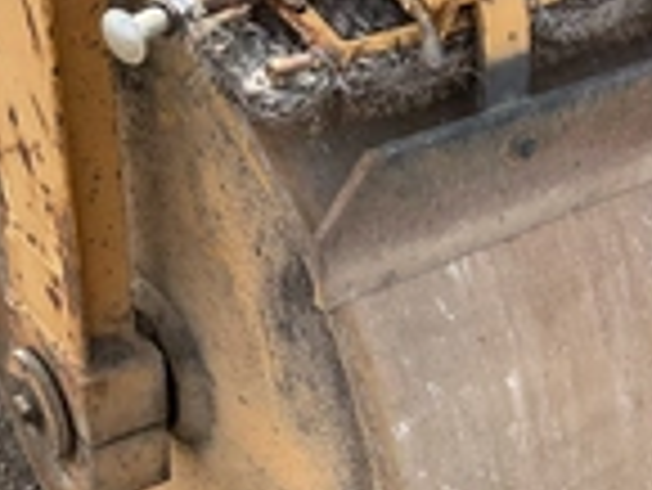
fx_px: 1508
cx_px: 585
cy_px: 382
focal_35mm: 80
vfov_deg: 18.3
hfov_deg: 23.7
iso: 25
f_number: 1.8
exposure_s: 1/519
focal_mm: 3
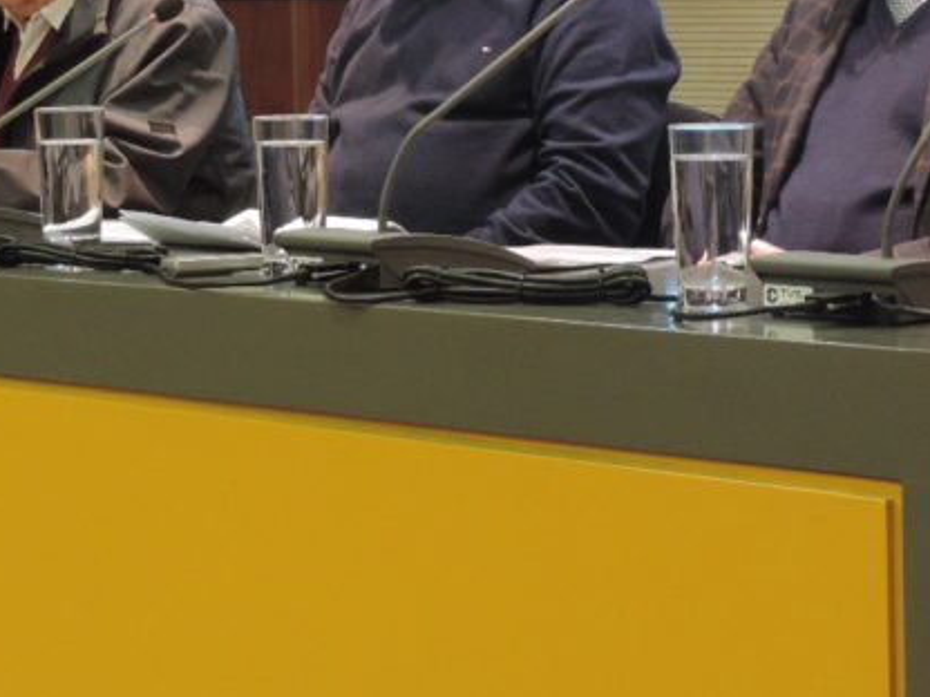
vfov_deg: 12.0
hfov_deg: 16.0
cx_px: 648
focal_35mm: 123
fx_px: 3305
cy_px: 208
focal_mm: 8.9
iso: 400
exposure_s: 1/15
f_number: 3.6
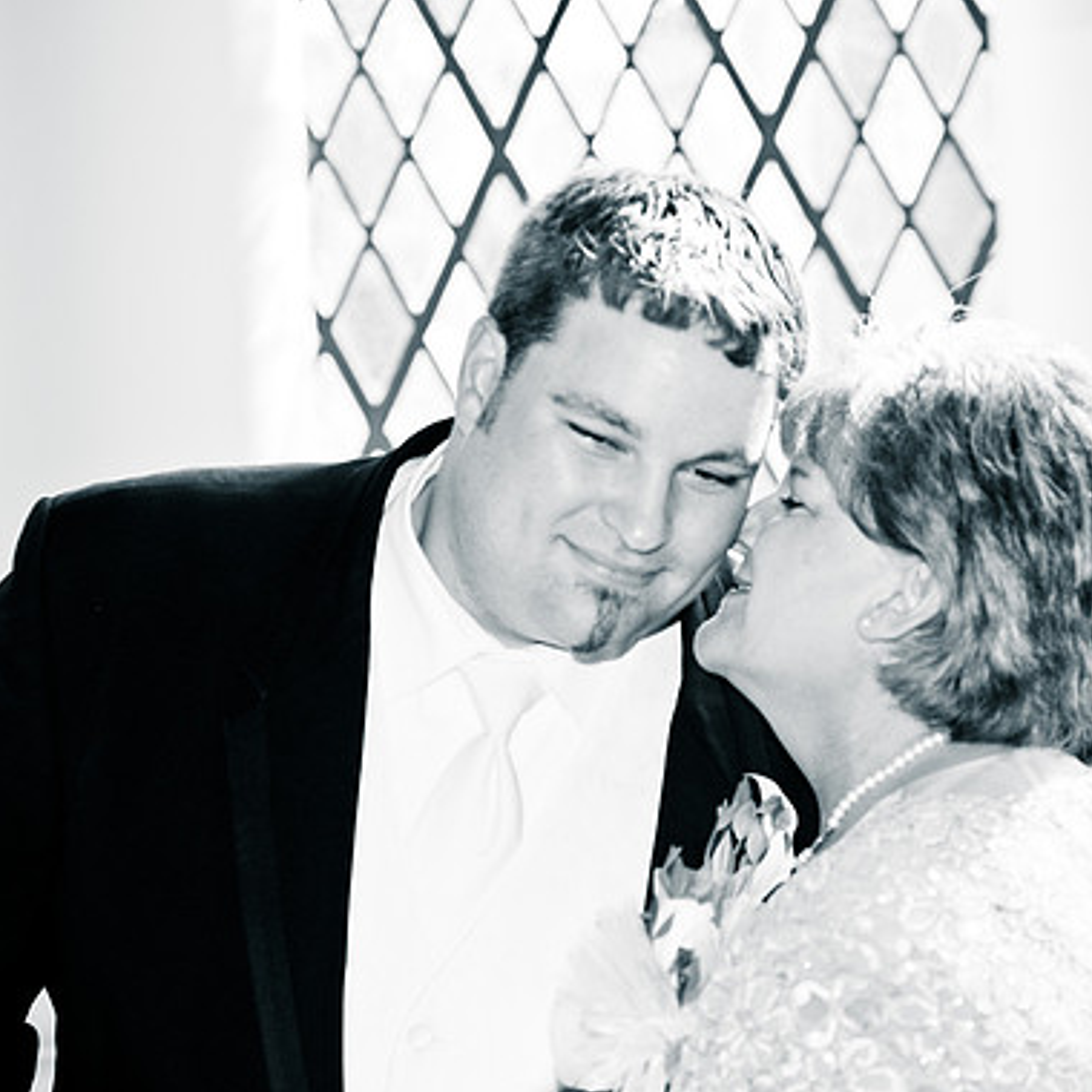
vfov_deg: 17.2
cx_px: 713
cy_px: 550
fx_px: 3605
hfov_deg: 17.2
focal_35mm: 101
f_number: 2.8
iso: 200
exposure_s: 1/160
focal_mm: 52
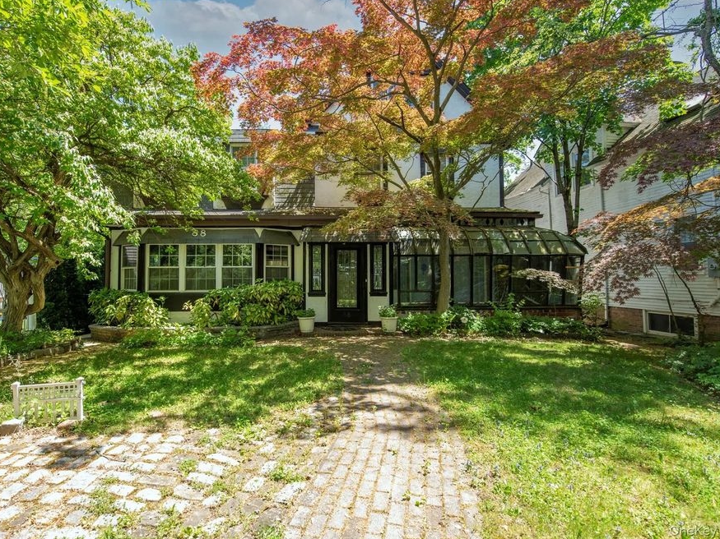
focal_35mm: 18
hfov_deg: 87.6
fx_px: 374
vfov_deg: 71.6
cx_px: 332
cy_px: 260
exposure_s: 1/80
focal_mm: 16
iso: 100
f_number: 5
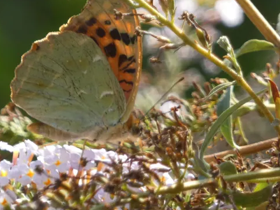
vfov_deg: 1.2
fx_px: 10186
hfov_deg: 1.6
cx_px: 115
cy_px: 72
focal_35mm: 1259
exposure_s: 1/125
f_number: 5.6
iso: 160
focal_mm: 169.6
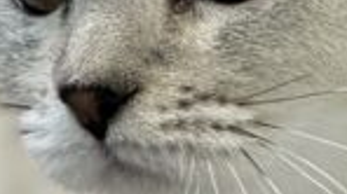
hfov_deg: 2.4
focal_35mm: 903
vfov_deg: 1.3
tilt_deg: -3.3
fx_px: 8303
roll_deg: -0.8
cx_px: 516
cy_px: 533
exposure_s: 1/100
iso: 250
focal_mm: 15.66
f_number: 2.8
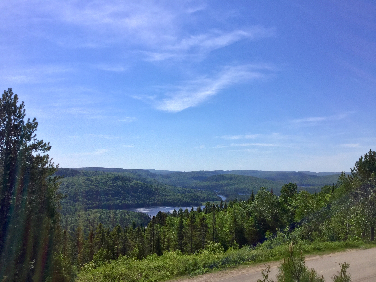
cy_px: 141
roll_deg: -0.6
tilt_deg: +4.7
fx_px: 337
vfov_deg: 45.4
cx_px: 188
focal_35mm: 31
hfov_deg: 58.4
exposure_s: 1/2203
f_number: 2.4
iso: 25
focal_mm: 3.3
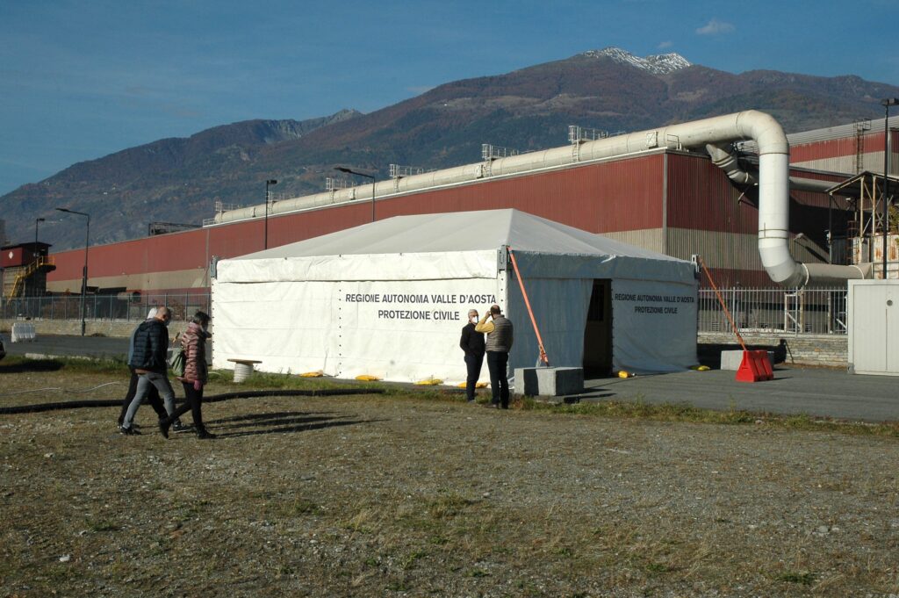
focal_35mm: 46
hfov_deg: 42.4
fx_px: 1160
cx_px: 450
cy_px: 299
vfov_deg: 28.9
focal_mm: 31
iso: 200
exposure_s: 1/250
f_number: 16
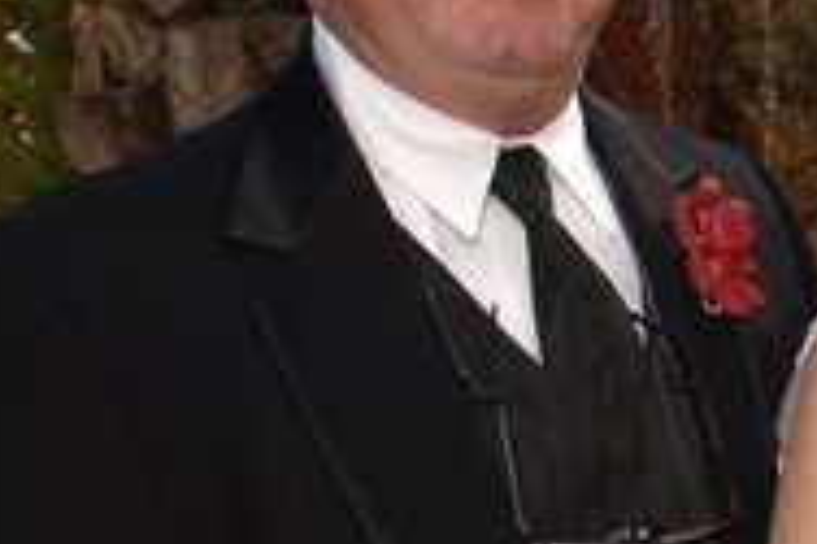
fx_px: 3242
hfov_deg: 13.9
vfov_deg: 9.5
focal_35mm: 143
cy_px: 494
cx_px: 1008
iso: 400
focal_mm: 28
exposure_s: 1/250
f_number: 8.5
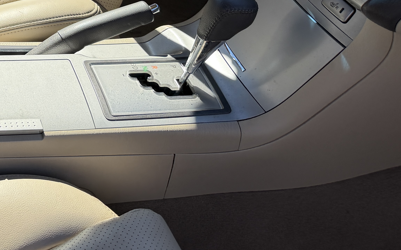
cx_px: -82
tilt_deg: -30.1
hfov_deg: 28.3
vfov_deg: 18.6
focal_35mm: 63
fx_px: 689
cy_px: -107
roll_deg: +0.5
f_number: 1.78
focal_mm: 6.76
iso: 100
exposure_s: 1/1046
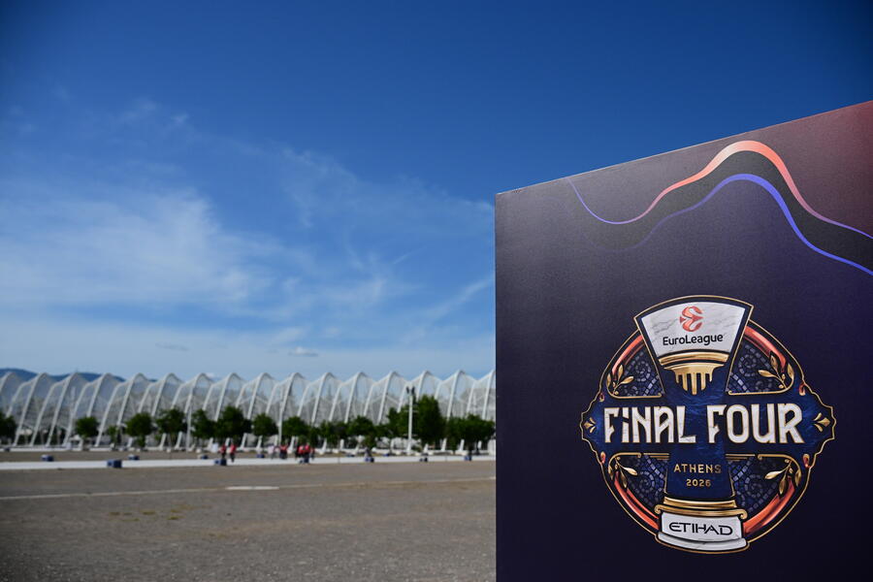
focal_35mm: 35
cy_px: 291
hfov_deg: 54.4
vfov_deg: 37.9
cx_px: 436
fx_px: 849
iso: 500
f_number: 3.5
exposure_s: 1/16000
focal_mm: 35
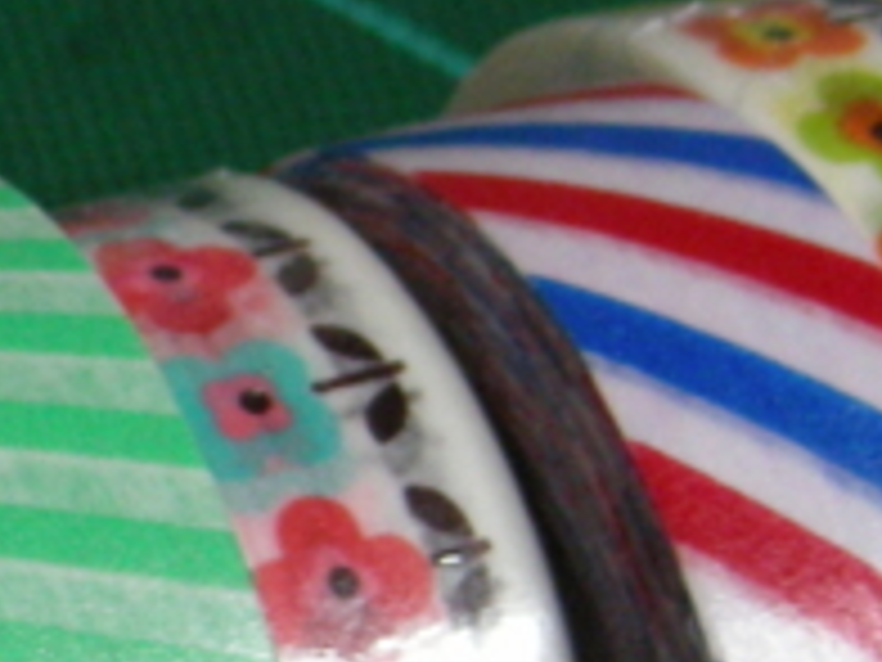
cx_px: -544
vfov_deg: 5.7
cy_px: 1085
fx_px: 6548
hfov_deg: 7.5
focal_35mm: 257
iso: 200
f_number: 3.5
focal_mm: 10.5
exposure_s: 1/16.4
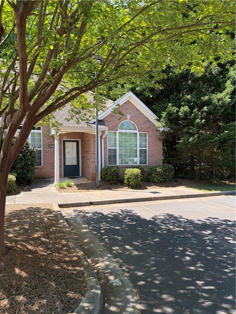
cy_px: 157
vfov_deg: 71.6
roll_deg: +0.8
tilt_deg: -0.6
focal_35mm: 24
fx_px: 218
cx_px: 118
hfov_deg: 56.8
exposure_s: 1/757
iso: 80
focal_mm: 6.76
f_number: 1.78
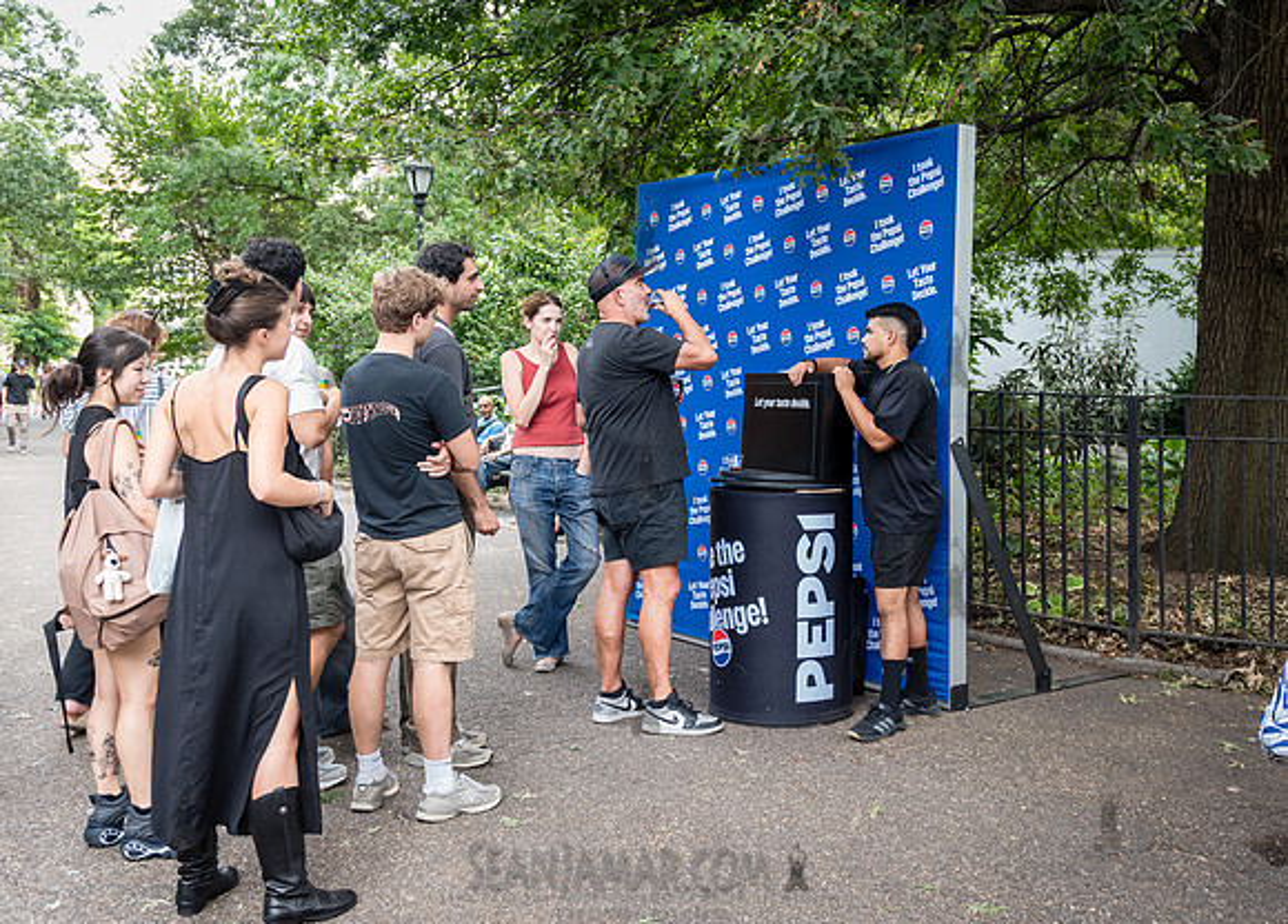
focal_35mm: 38
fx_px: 1409
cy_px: 409
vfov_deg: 36.3
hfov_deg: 48.8
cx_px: 771
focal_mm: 31
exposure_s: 1/80
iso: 200
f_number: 3.5
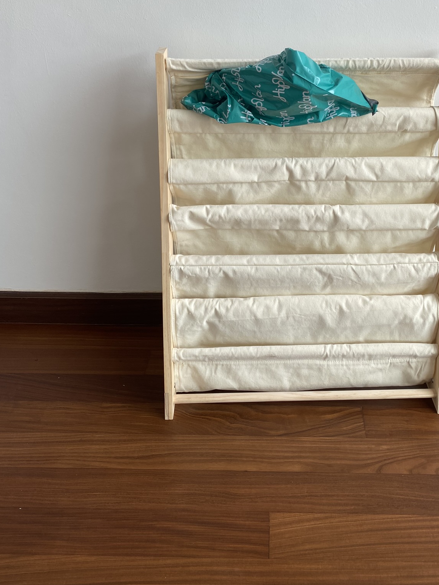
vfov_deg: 51.6
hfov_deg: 40.5
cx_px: 270
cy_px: 192
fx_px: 592
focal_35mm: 35
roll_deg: +0.4
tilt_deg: -26.9
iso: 32
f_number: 1.8
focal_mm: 4.25
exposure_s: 1/180
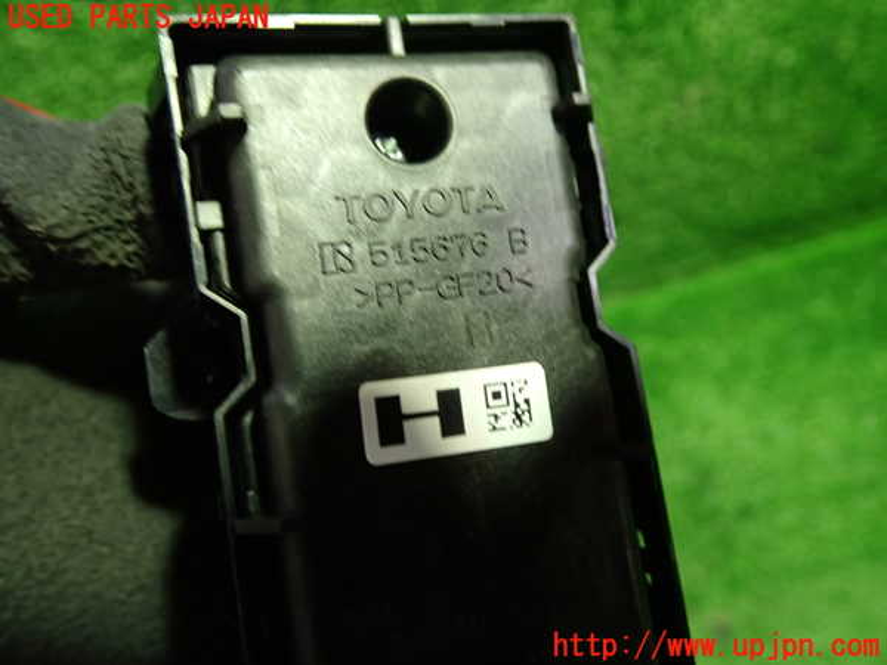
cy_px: 332
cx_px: 444
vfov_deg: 46.8
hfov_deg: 60.0
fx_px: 769
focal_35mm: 30
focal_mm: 5.4
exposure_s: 1/30
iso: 320
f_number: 2.3
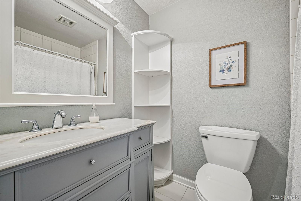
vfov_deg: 81.2
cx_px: 150
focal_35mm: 14
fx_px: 117
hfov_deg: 104.3
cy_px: 100
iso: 400
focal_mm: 14
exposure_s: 1/13
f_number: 10
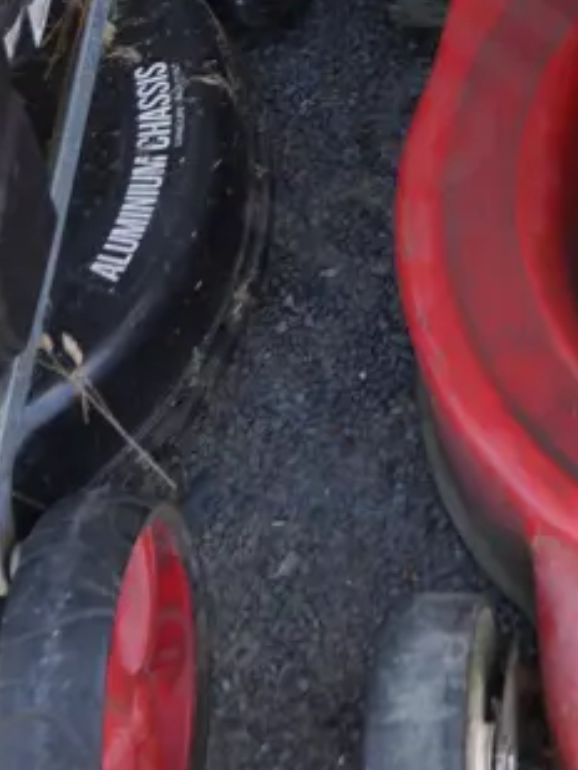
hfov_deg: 13.5
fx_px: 2358
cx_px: 731
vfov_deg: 17.3
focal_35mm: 106
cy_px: -272
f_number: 3.6
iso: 200
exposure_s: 1/160
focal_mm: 16
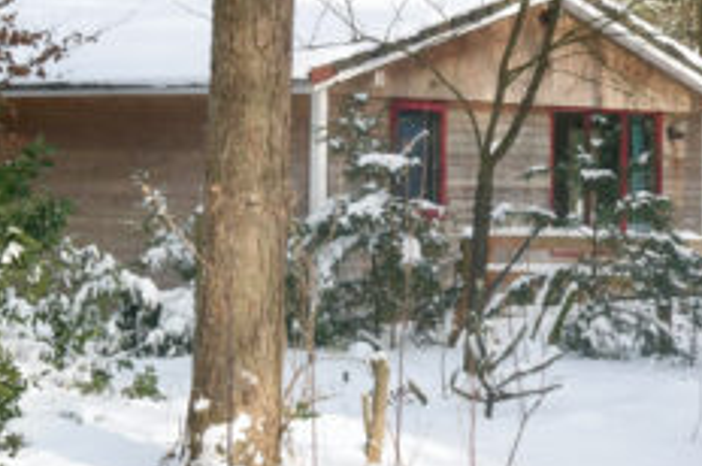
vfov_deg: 11.1
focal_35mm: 123
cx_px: 569
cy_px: 160
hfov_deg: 16.5
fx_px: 2395
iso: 800
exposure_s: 1/800
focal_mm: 33
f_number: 5.6
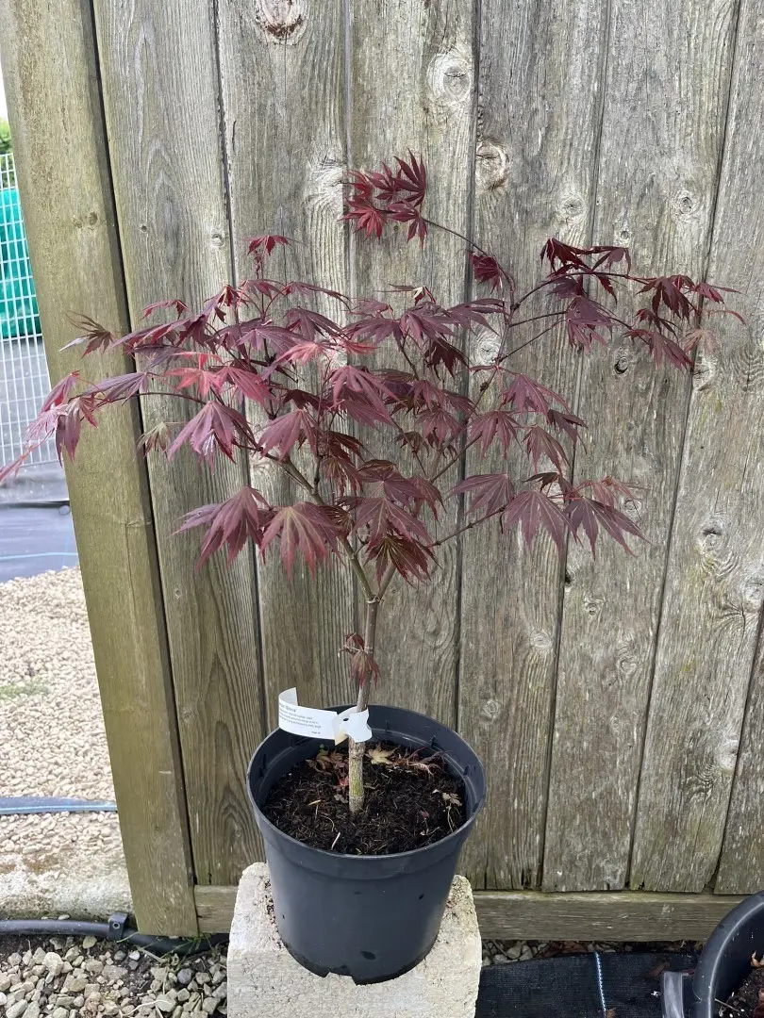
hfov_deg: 53.1
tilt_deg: -20.0
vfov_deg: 67.3
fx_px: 765
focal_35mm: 26
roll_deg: +1.1
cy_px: 509
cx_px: 382
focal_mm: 5.1
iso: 64
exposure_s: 1/122
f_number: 1.6
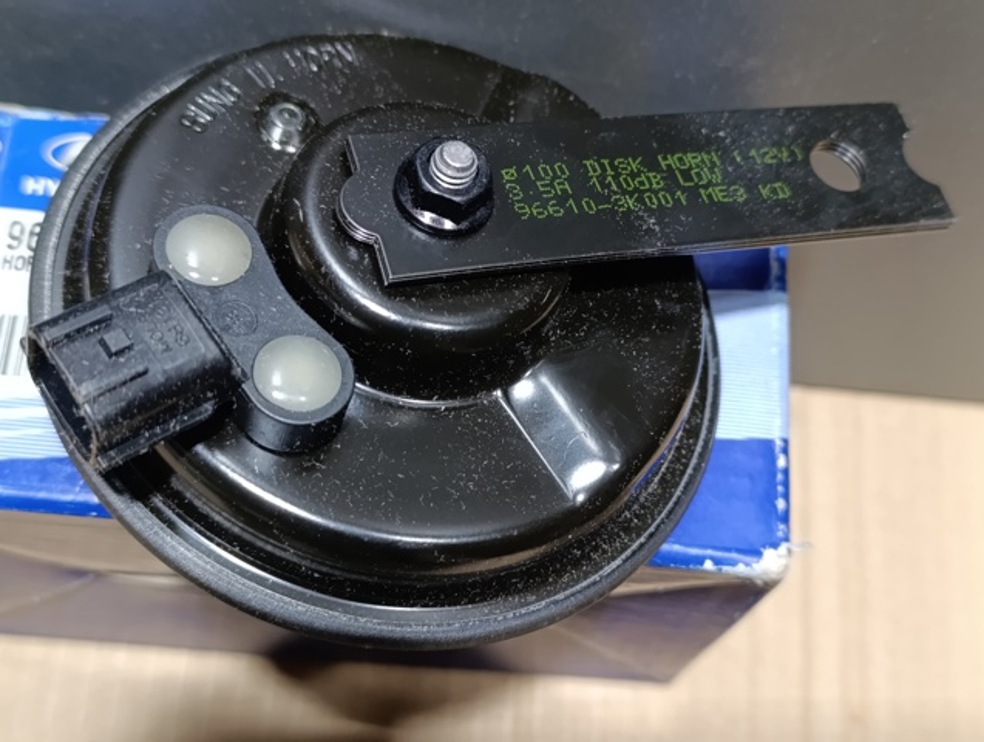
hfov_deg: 41.2
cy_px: 371
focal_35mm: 46
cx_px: 492
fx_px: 1310
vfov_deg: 31.6
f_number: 1.6
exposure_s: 1/50
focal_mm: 6.14
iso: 640
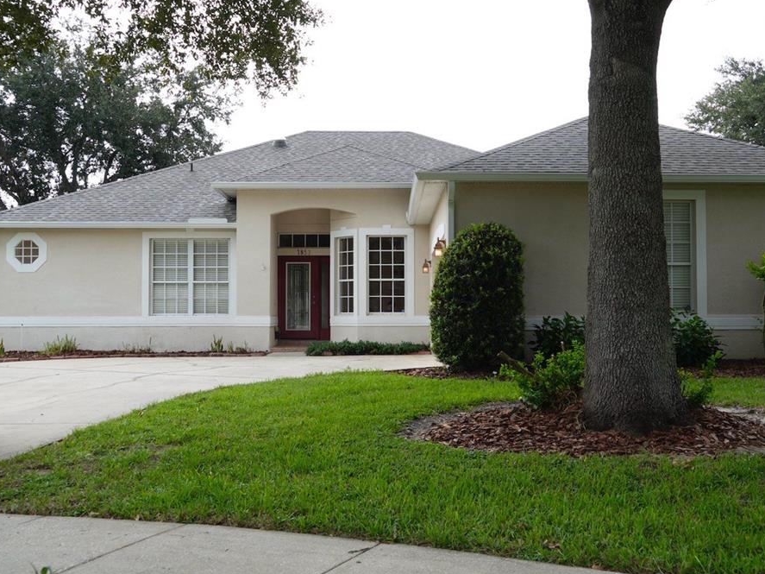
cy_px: 291
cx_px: 432
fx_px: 884
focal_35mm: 40
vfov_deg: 36.0
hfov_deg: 46.7
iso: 100
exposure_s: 1/60
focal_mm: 24
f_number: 5.6
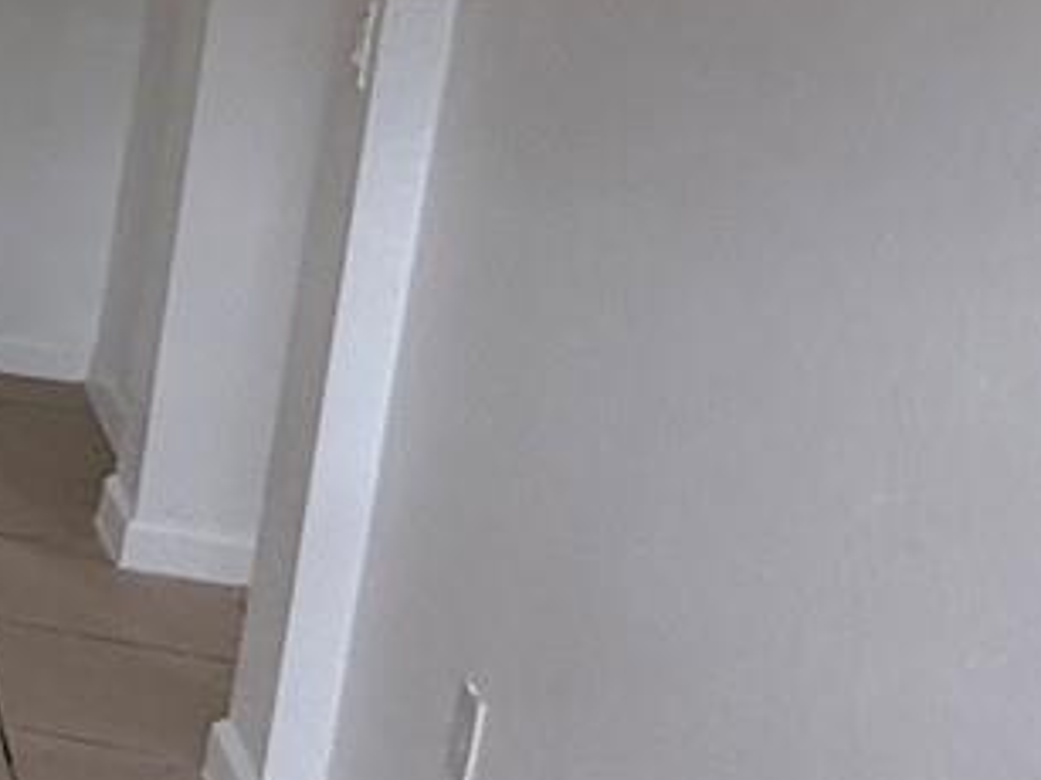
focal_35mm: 73
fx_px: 2194
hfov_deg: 16.0
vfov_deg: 19.7
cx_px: -1326
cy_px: 44
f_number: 2.2
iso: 200
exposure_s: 1/120
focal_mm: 2.22
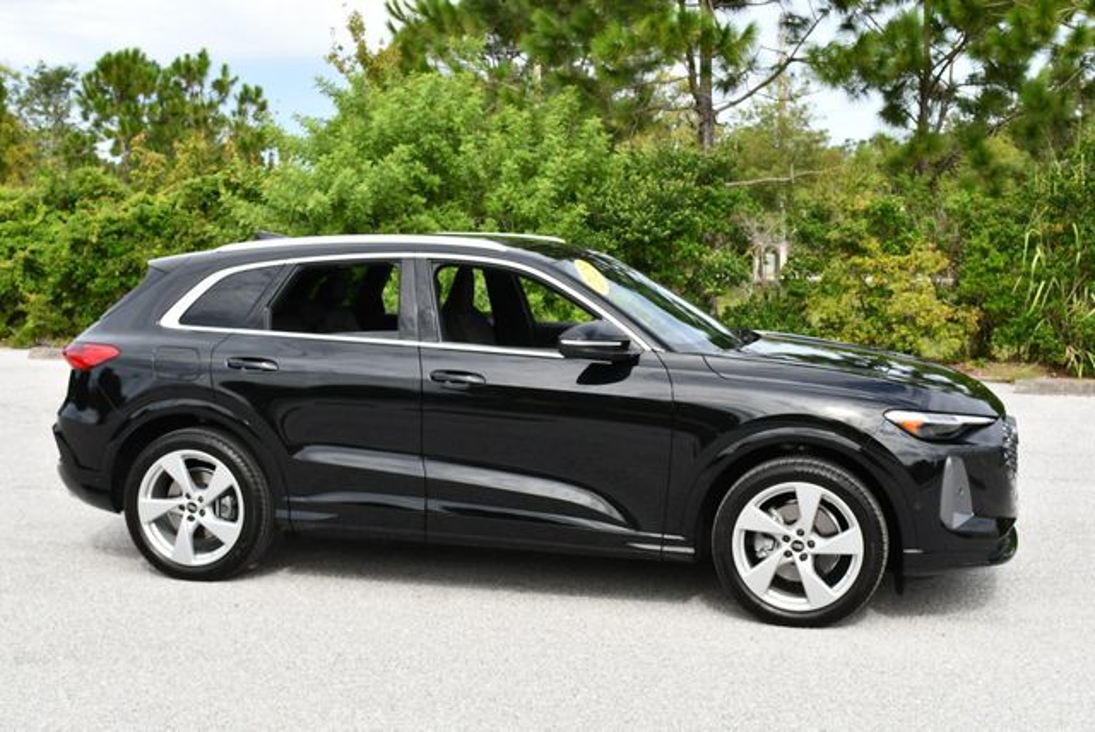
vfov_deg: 26.0
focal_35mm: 52
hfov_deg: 38.2
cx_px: 548
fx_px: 1583
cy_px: 366
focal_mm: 26
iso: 200
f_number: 8
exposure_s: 1/250
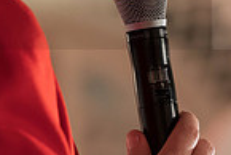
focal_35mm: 484
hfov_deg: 4.3
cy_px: -106
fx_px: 3109
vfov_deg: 2.8
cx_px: 213
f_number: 2.8
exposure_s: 1/125
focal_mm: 121
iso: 2000
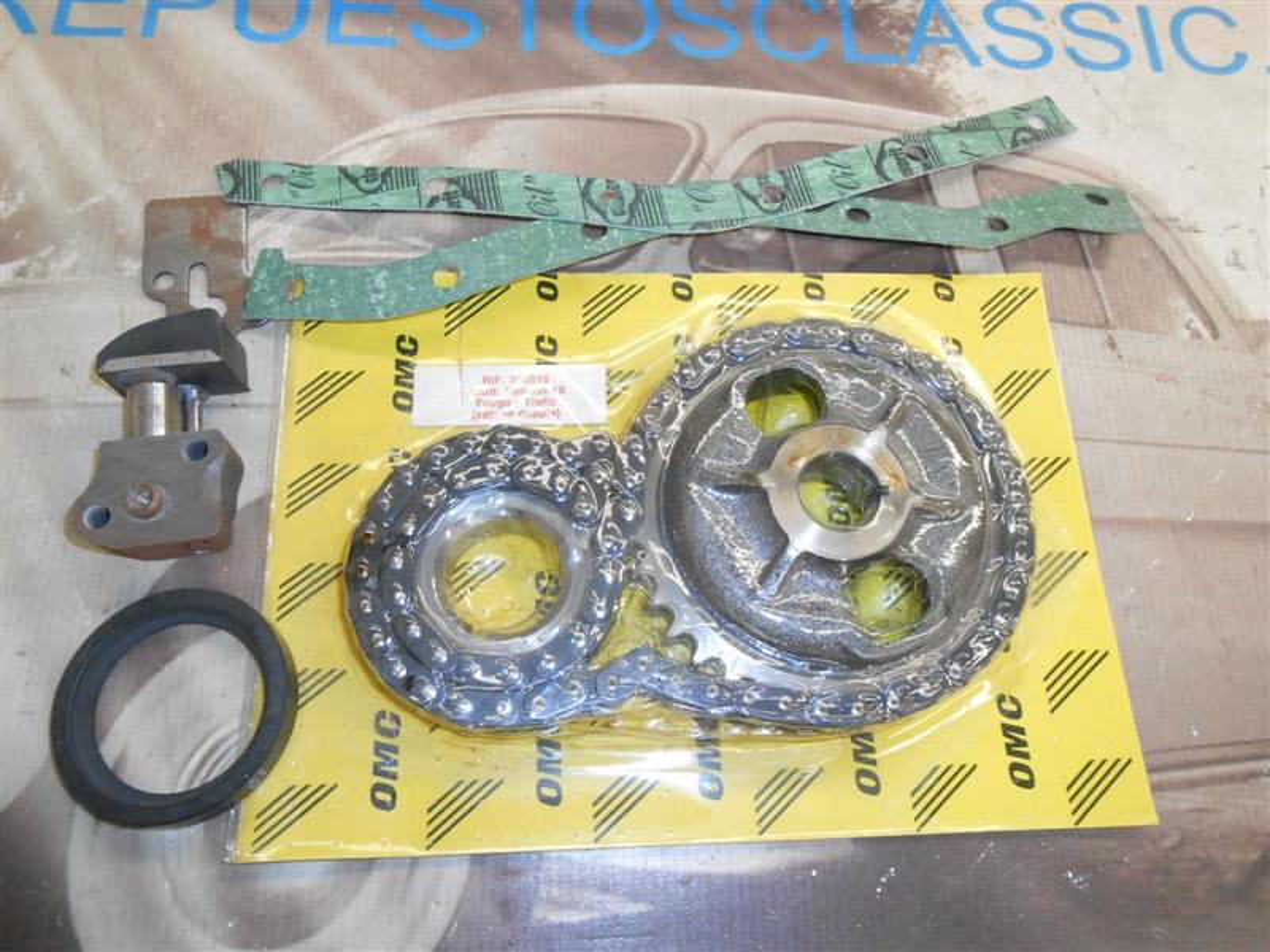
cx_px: 635
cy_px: 476
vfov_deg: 53.1
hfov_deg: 67.3
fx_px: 954
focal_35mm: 26
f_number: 3.5
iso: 400
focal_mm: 4.6
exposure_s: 1/25
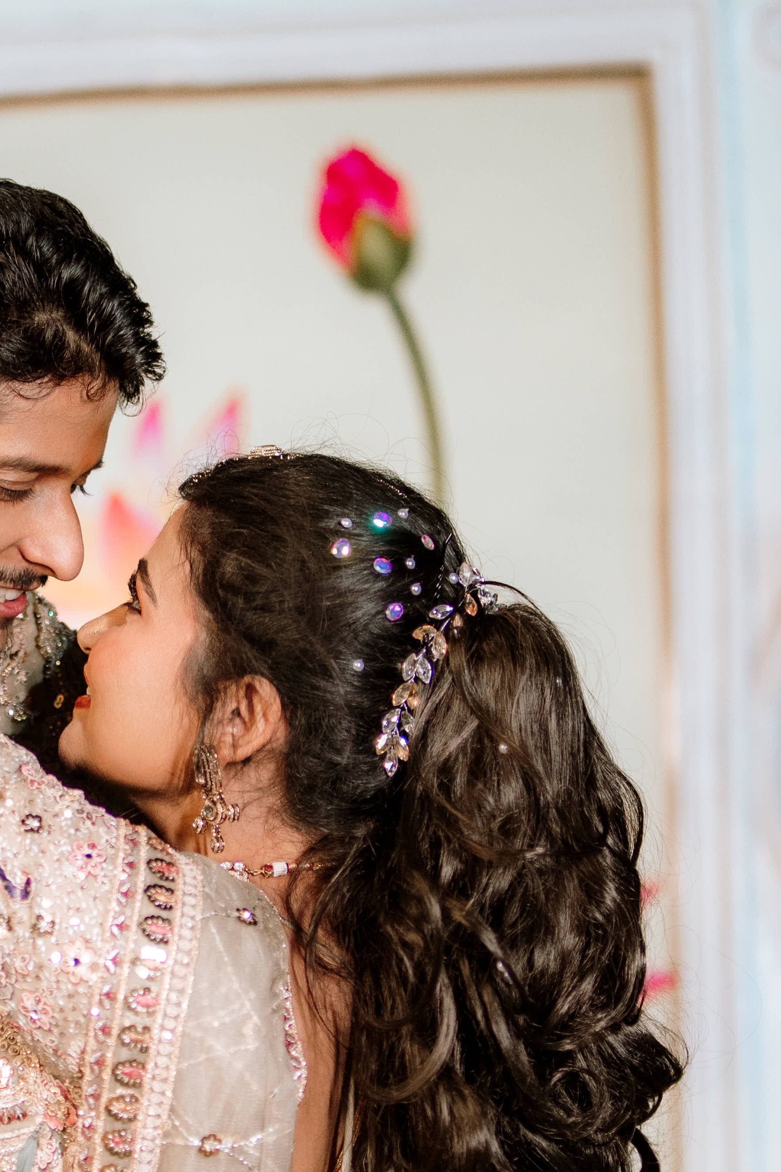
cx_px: 79
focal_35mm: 92
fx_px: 2994
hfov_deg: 14.7
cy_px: 786
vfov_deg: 22.1
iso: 640
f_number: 1.4
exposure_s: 1/250
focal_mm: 35
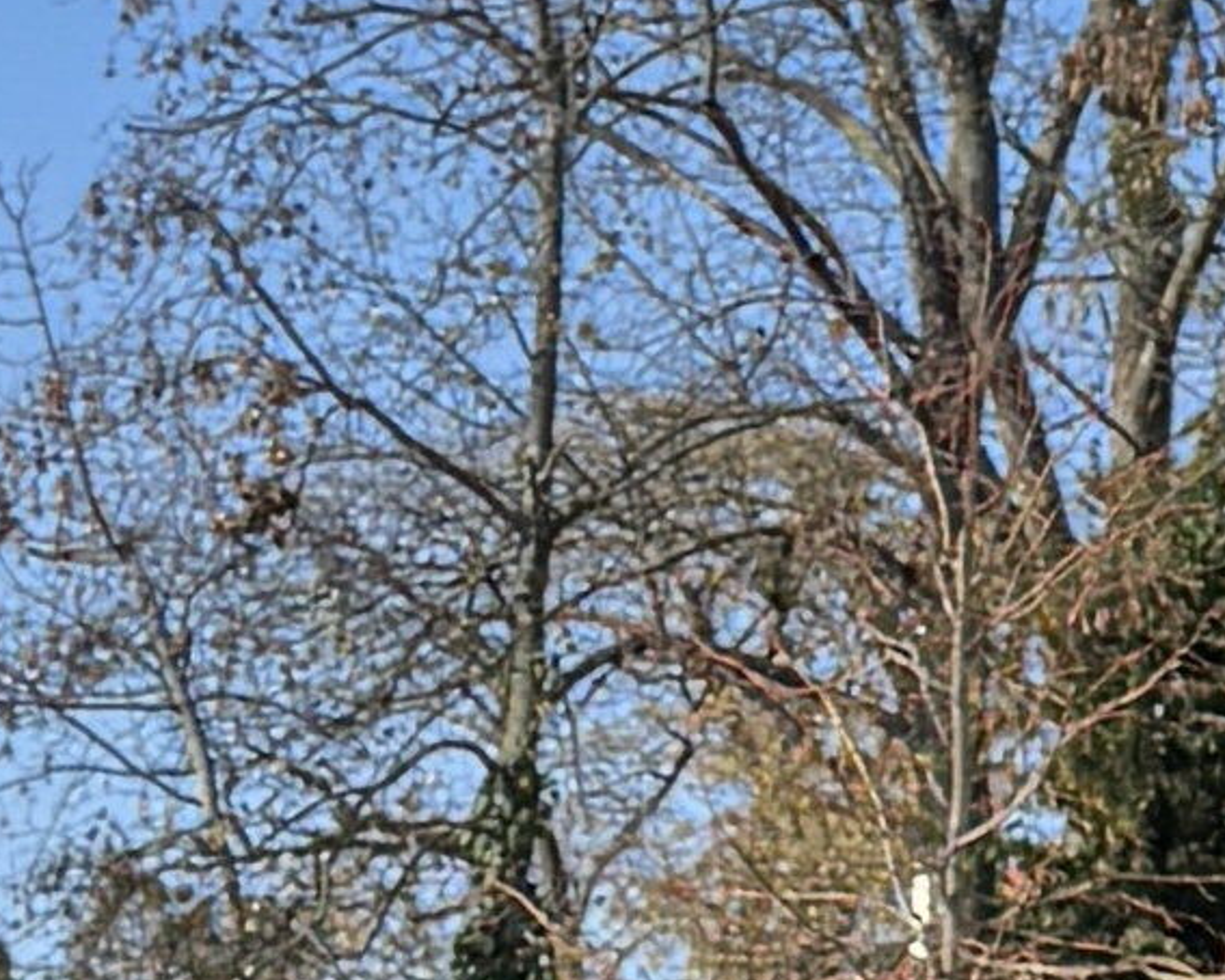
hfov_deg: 9.8
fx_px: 6419
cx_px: 2746
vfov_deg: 8.3
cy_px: 1939
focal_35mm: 177
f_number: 1.78
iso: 80
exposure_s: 1/1339
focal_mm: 6.76
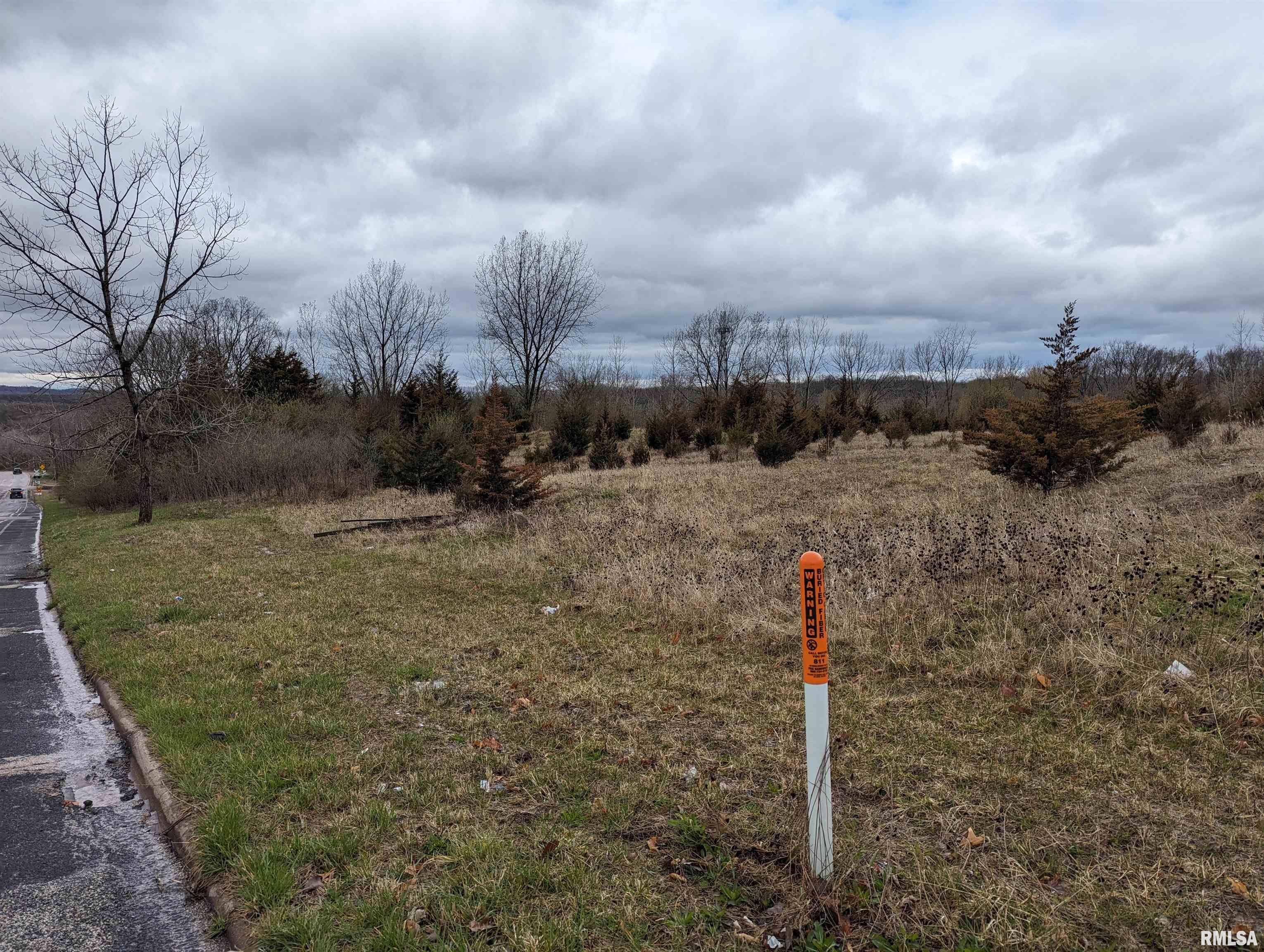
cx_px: 632
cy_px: 476
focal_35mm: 24
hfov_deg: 71.5
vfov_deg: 56.9
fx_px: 878
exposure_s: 1/1595
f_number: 1.85
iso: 46
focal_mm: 6.81
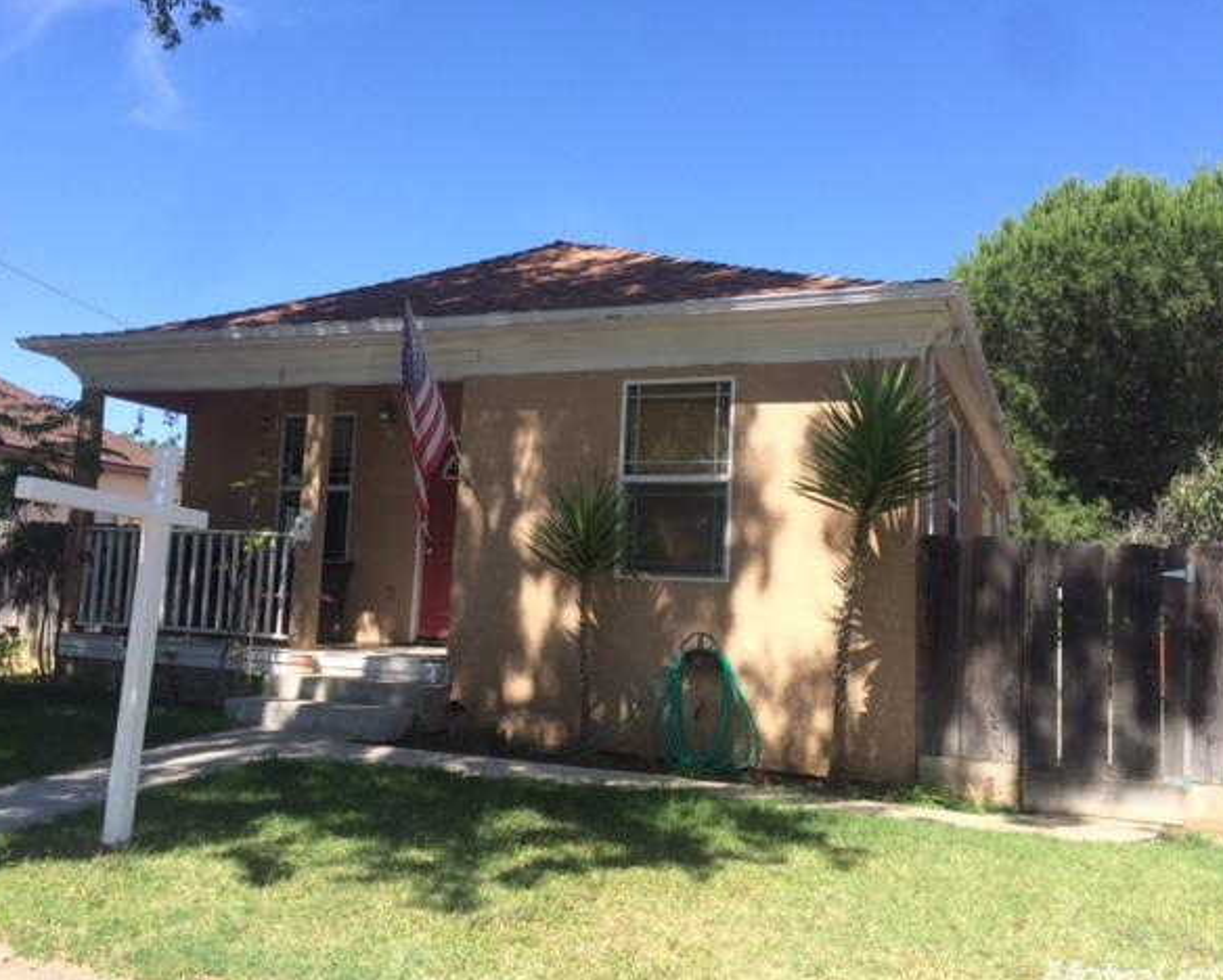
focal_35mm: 31
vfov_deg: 47.2
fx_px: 1123
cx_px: 580
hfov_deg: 57.1
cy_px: 498
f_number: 2.2
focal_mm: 4.15
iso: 32
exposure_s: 1/1053
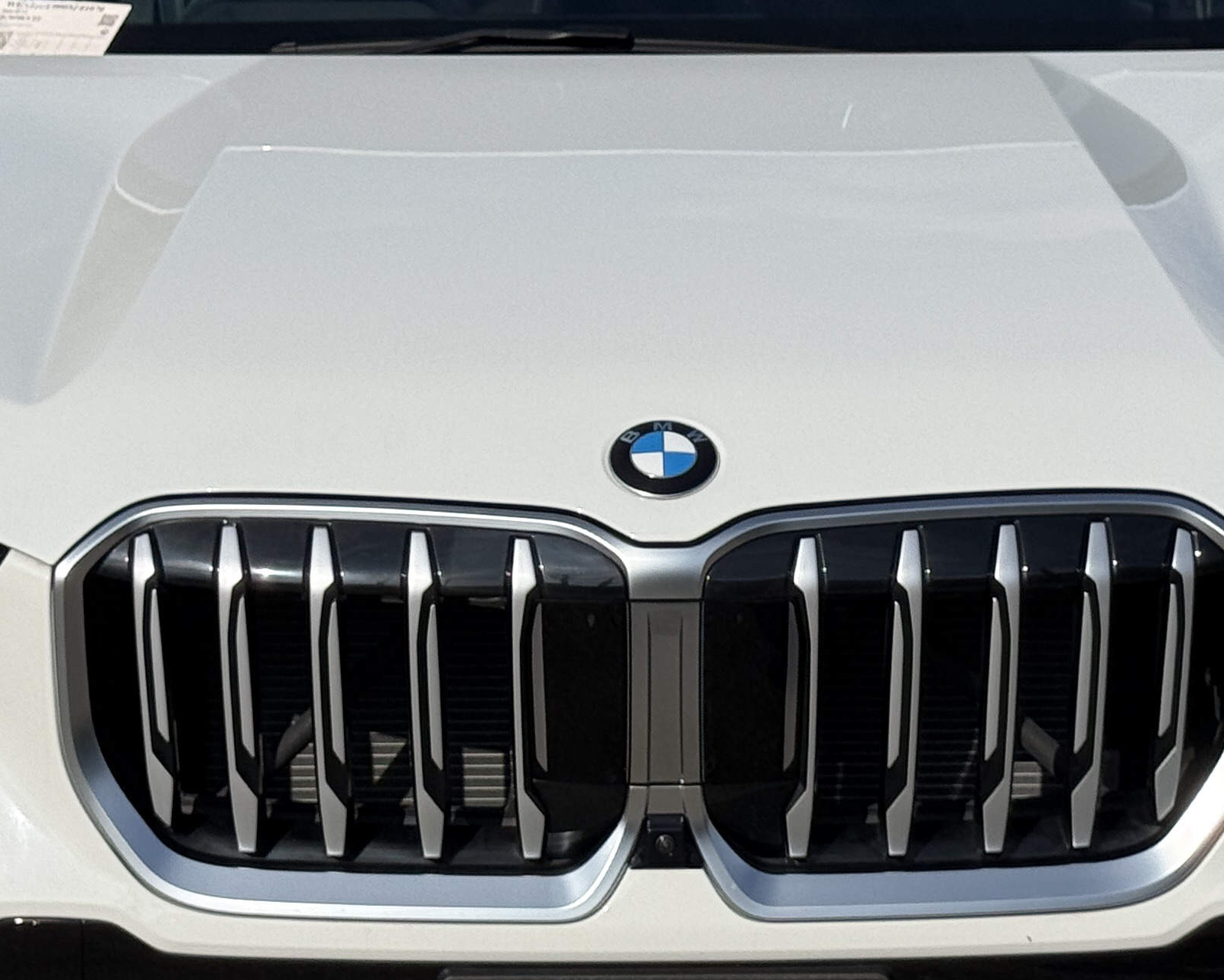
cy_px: 490
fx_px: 4275
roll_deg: -1.1
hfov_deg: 16.3
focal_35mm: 118
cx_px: 659
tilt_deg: -10.4
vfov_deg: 13.1
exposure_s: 1/11364
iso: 64
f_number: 1.78
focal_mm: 6.76
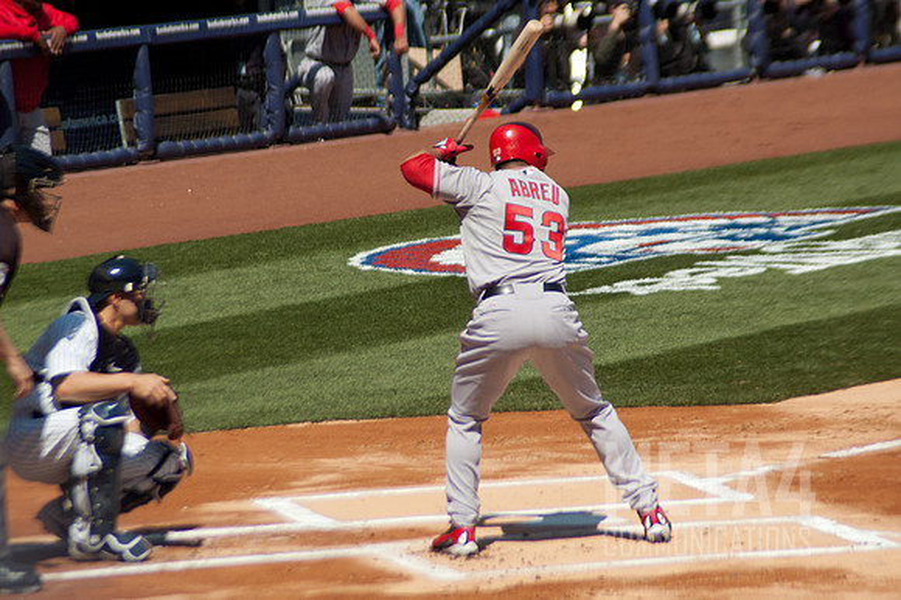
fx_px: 8254
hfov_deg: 6.2
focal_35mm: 330
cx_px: 450
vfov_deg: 4.2
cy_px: 300
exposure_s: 1/2000
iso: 320
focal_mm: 220
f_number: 5.6
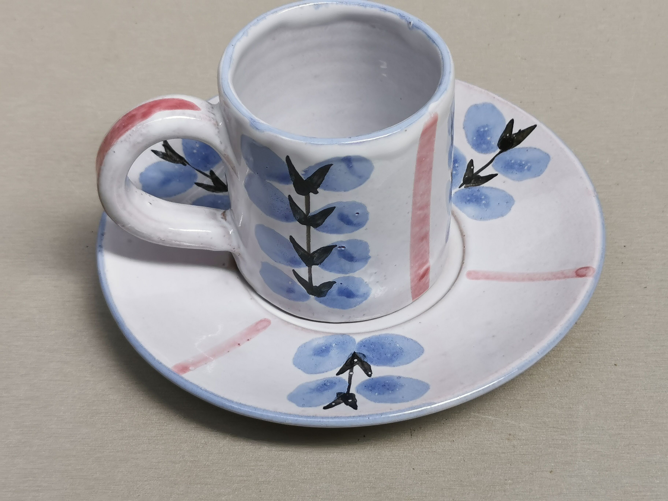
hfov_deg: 25.3
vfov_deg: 19.1
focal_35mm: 77
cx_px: 334
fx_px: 1486
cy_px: 250
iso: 50
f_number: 1.8
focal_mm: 5.58
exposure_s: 1/273
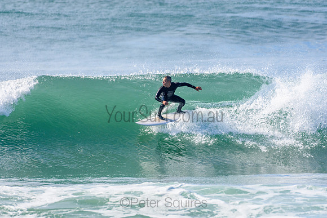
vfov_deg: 1.8
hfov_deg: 2.7
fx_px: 6814
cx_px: 164
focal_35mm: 750
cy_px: 109
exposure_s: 1/2000
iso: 400
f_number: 5.6
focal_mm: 500
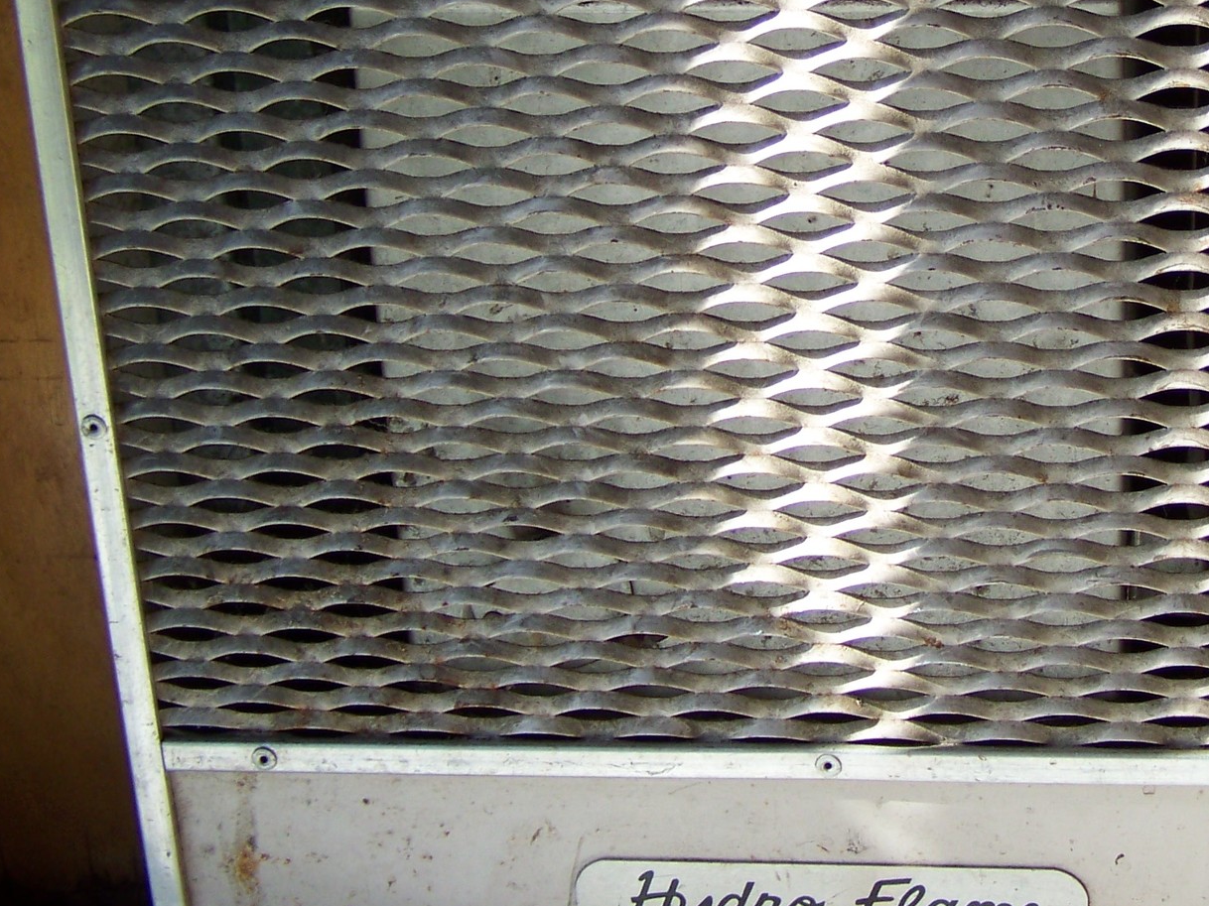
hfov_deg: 24.8
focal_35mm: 78
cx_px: 900
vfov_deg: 18.7
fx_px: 2724
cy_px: 168
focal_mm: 6.3
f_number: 2.8
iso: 64
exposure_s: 1/320
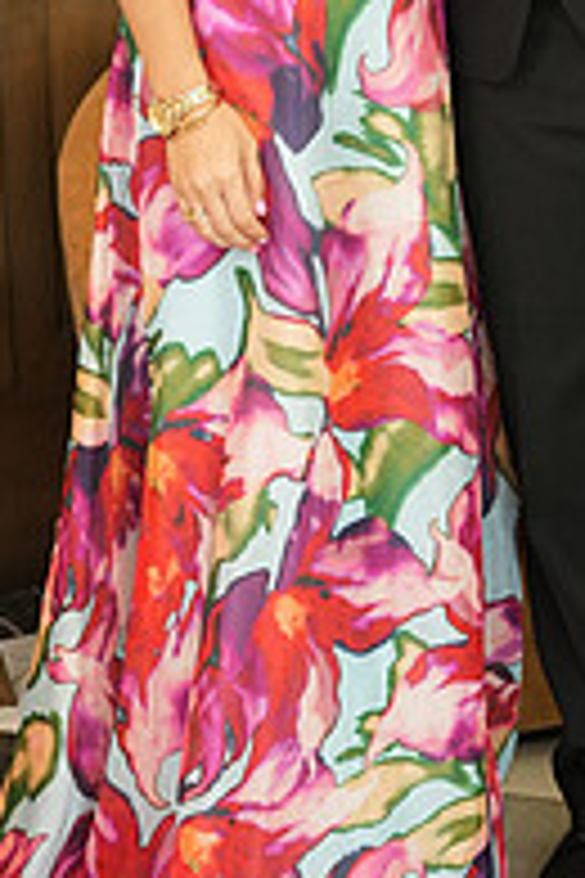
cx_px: 362
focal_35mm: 128
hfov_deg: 10.7
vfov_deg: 15.6
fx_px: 3120
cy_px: -50
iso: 1250
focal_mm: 43
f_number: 4
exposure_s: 1/250
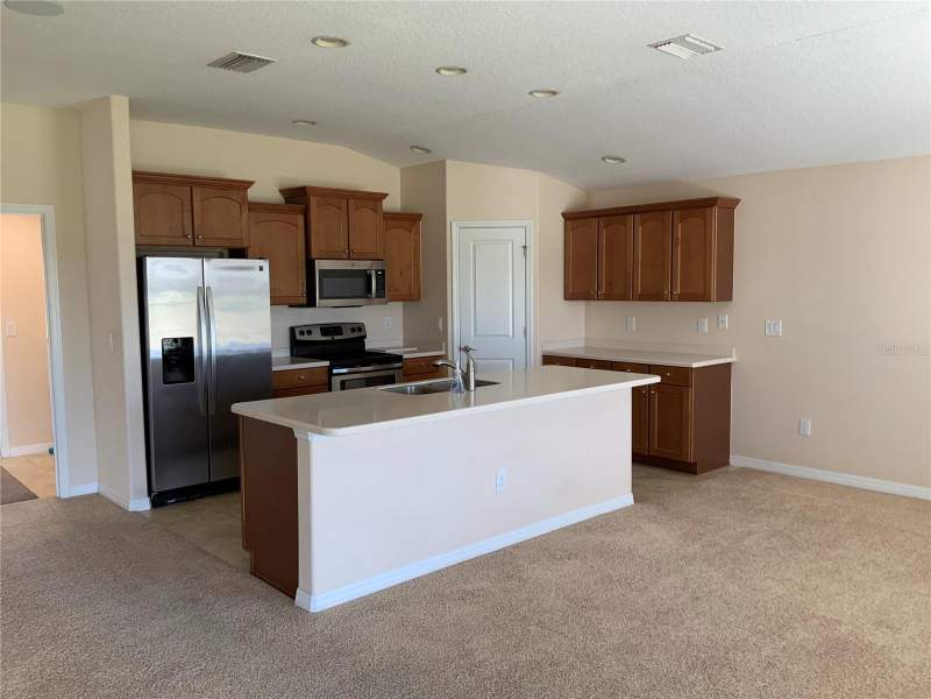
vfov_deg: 48.2
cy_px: 350
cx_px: 466
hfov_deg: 61.7
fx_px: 780
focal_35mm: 29
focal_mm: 3
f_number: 1.8
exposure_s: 1/60
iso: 40
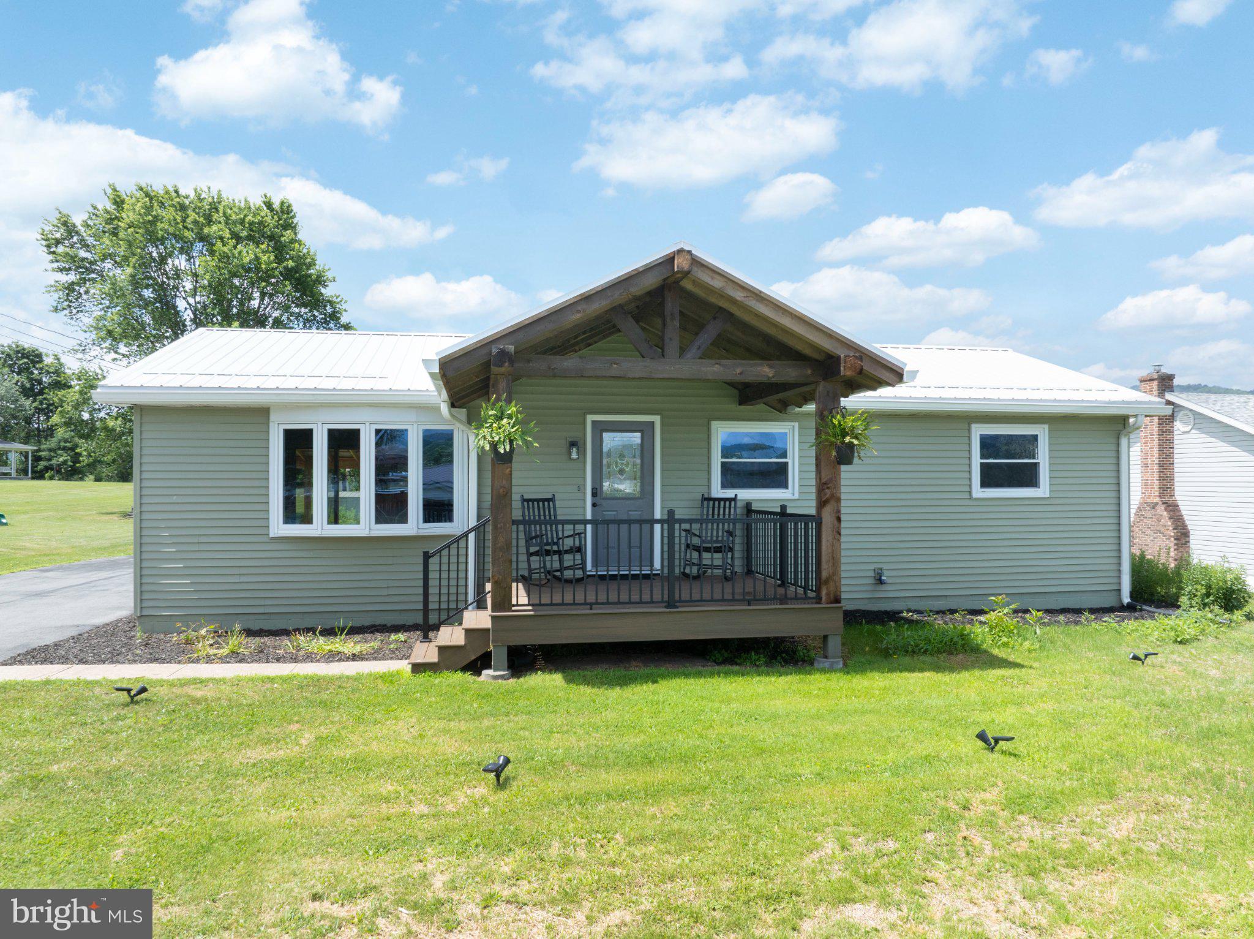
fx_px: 869
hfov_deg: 71.6
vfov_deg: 56.8
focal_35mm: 24
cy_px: 470
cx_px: 627
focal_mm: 12.29
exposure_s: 1/240
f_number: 7.1
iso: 100
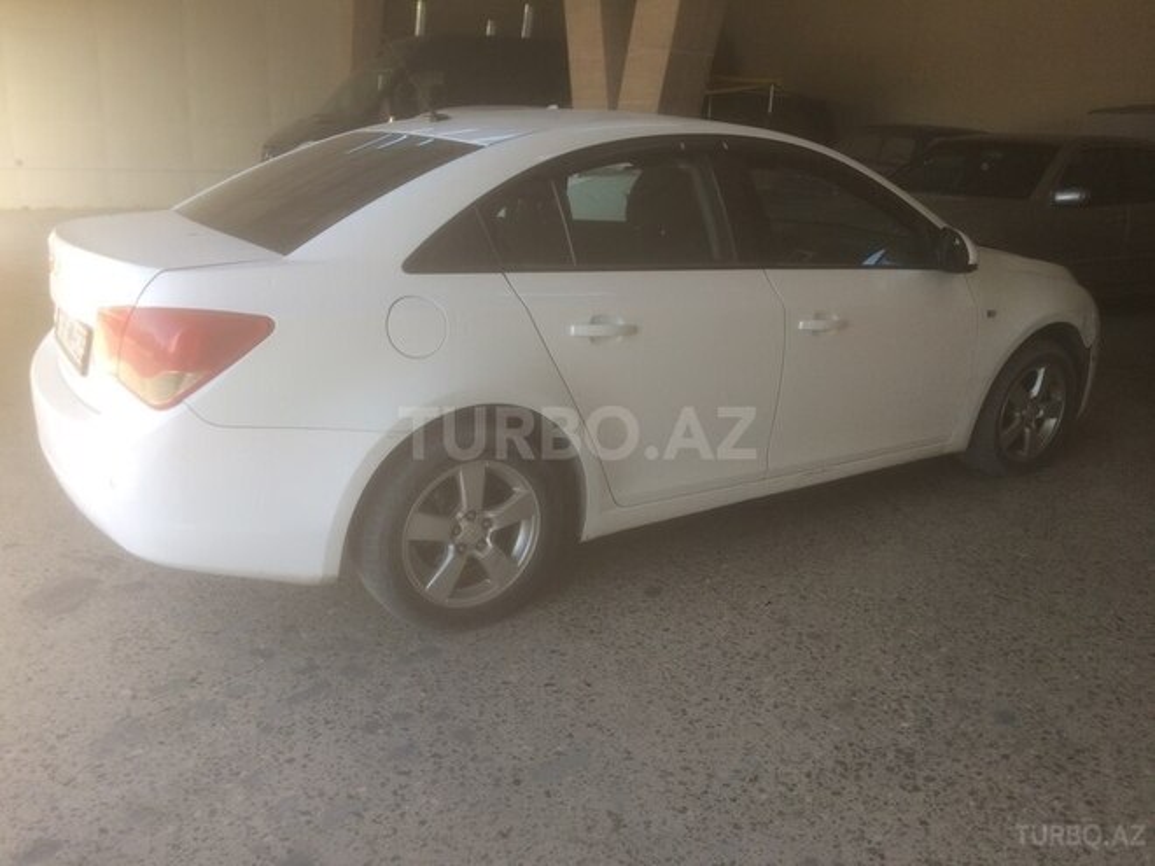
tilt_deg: -19.2
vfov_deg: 48.2
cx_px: 578
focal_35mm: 29
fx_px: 968
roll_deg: -4.2
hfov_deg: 61.7
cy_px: 433
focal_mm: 4.15
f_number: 2.2
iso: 32
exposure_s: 1/120
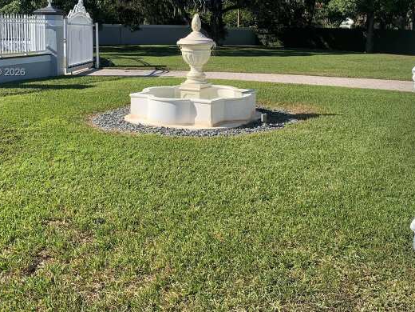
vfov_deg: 35.1
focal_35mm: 40
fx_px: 480
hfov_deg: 46.8
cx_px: 220
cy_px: 73
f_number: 1.8
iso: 25
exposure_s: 1/1661
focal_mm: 4.25
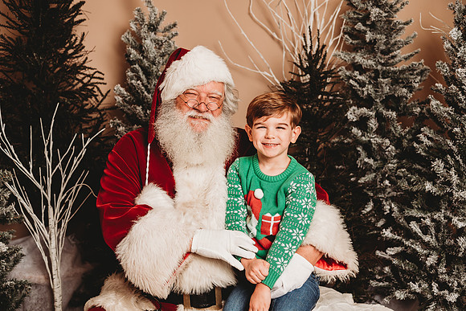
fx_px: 596
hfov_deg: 42.7
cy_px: 156
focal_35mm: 46
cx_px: 233
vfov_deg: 29.3
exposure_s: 1/160
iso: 100
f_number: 4
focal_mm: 46
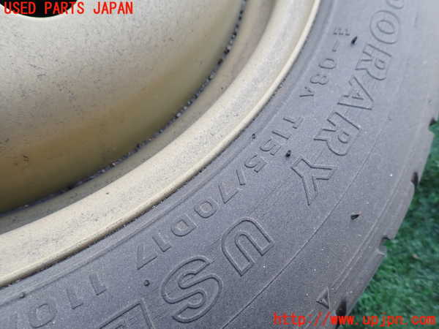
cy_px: 164
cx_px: 220
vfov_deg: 54.9
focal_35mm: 25
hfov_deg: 69.4
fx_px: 317
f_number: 2.8
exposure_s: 1/160
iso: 100
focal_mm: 4.5
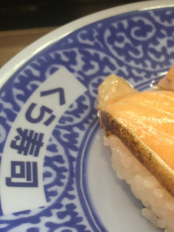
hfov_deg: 20.9
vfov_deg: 27.6
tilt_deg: -55.2
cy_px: 184
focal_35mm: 69
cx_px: 151
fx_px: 462
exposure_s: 1/30
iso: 32
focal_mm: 4.15
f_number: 2.2
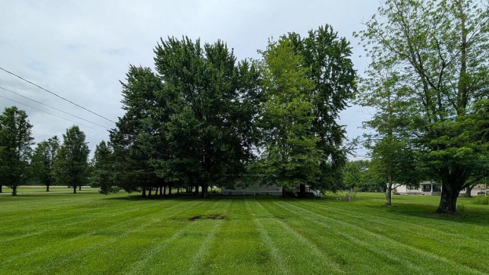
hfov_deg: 106.8
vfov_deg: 72.1
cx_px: 251
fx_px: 181
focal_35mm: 14
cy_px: 183
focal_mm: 2.02
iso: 53
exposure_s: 1/3906
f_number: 1.7
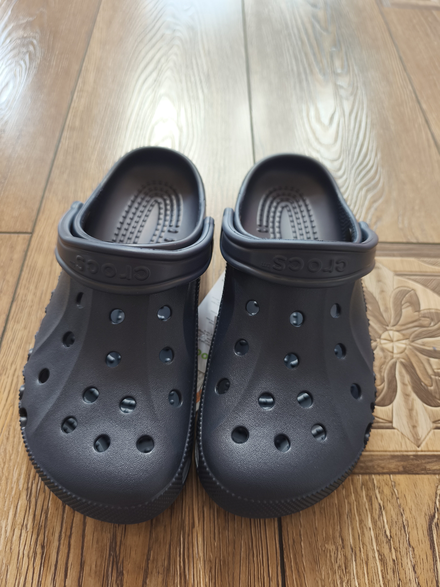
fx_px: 390
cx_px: 220
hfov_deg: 58.9
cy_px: 294
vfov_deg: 73.9
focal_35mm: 23
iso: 160
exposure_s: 1/100
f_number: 1.6
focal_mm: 5.84
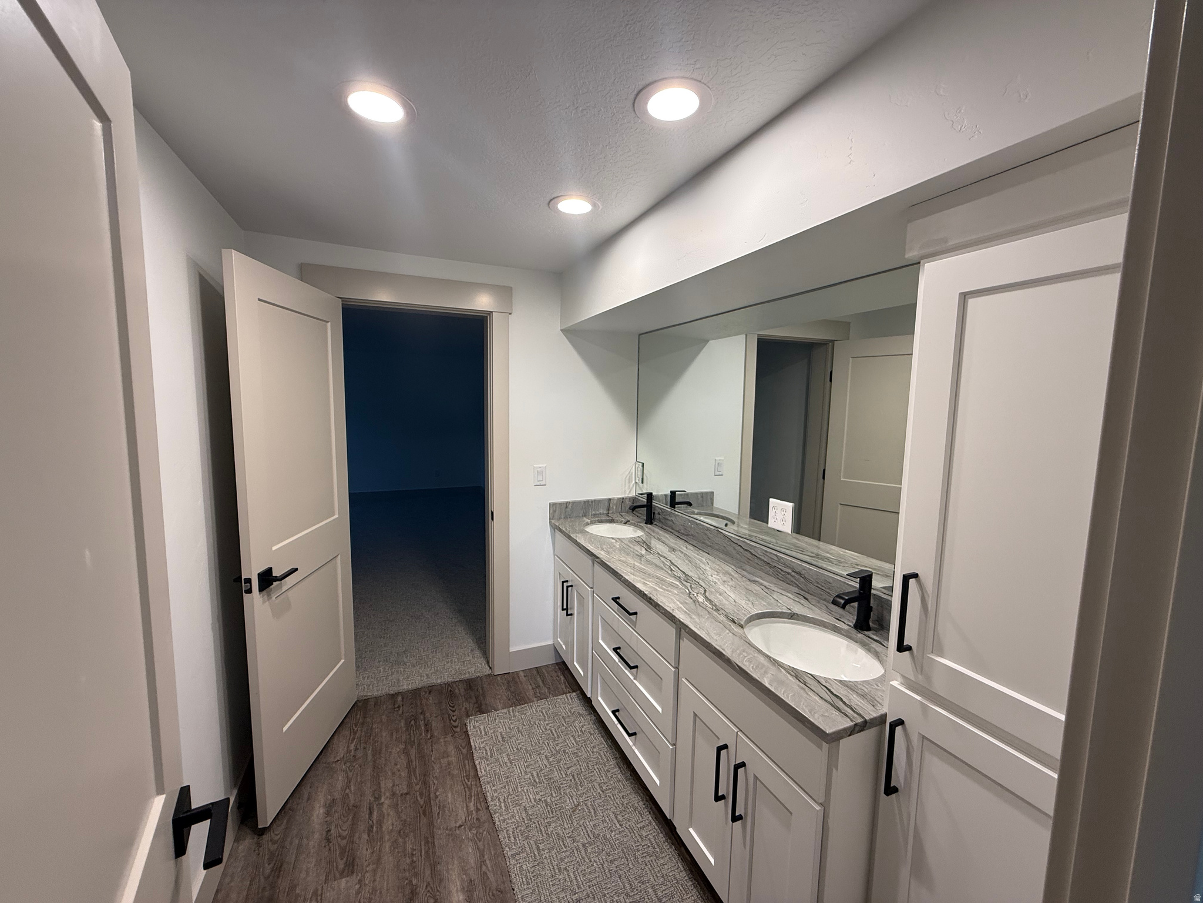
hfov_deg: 102.1
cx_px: 602
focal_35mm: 14
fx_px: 487
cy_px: 452
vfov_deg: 85.7
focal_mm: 2.22
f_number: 2.2
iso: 160
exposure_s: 1/120
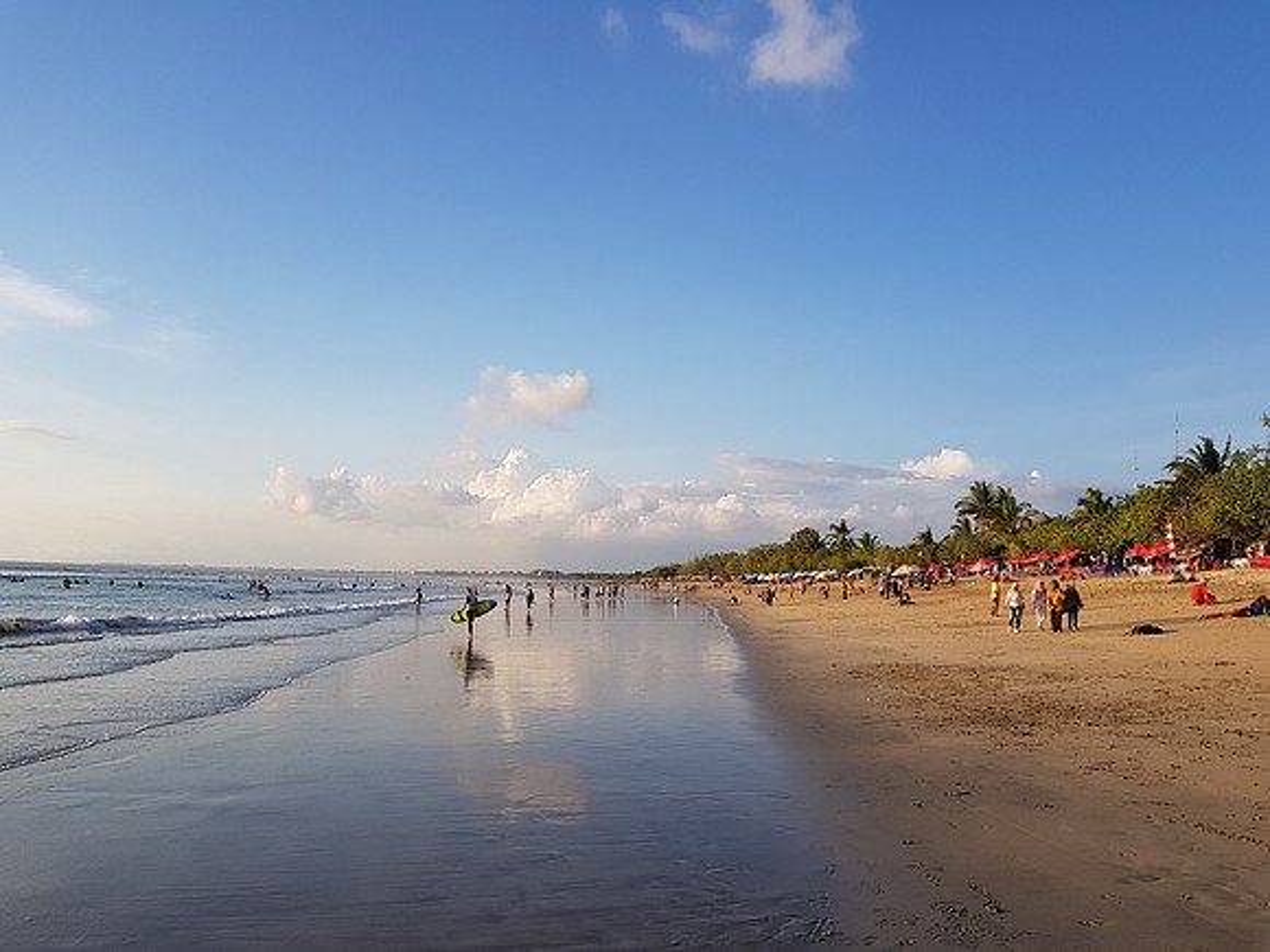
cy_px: 476
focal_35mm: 26
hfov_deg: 67.3
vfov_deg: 53.1
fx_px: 954
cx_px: 635
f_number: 1.7
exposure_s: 1/1404
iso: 40
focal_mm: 4.2
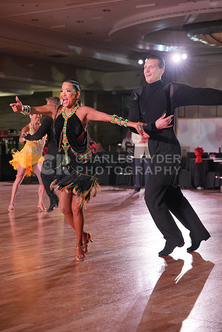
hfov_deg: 19.5
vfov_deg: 28.8
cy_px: 166
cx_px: 111
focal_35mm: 70
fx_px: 647
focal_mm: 70
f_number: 4
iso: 2000
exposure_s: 1/500
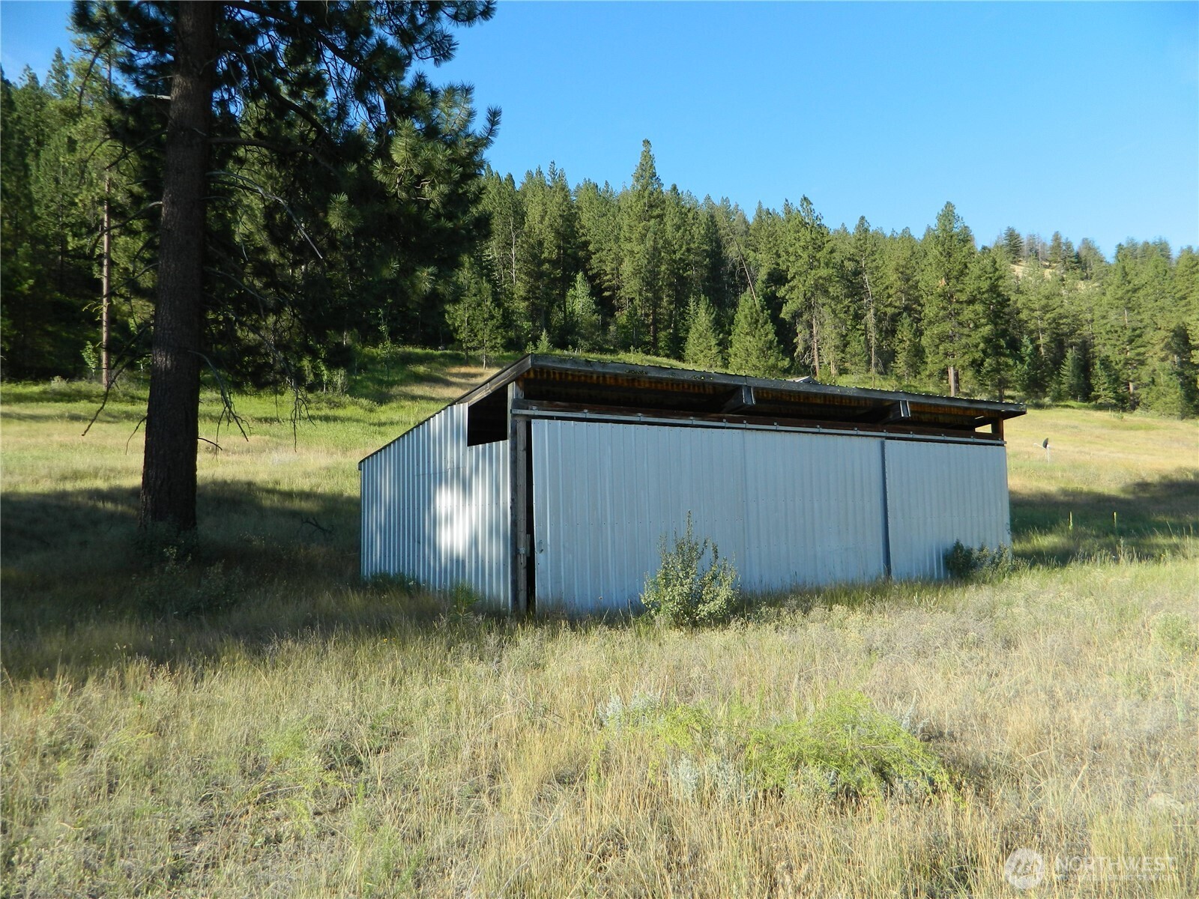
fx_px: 866
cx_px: 600
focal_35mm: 25
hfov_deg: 69.4
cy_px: 450
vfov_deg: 54.9
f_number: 3.1
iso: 80
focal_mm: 4.5
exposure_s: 1/500
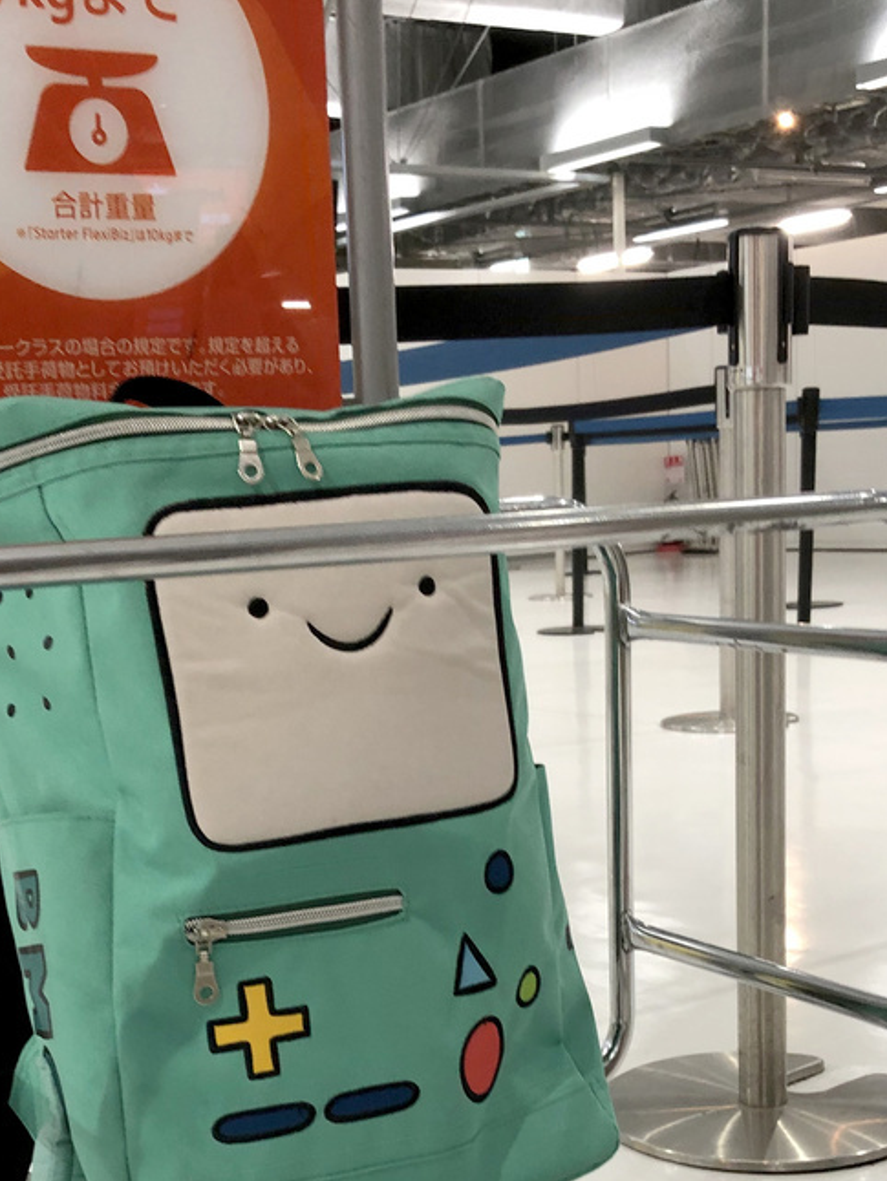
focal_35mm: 52
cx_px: 371
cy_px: 921
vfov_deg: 35.8
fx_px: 1775
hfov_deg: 28.0
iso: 40
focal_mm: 3.99
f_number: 1.8
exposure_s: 1/17
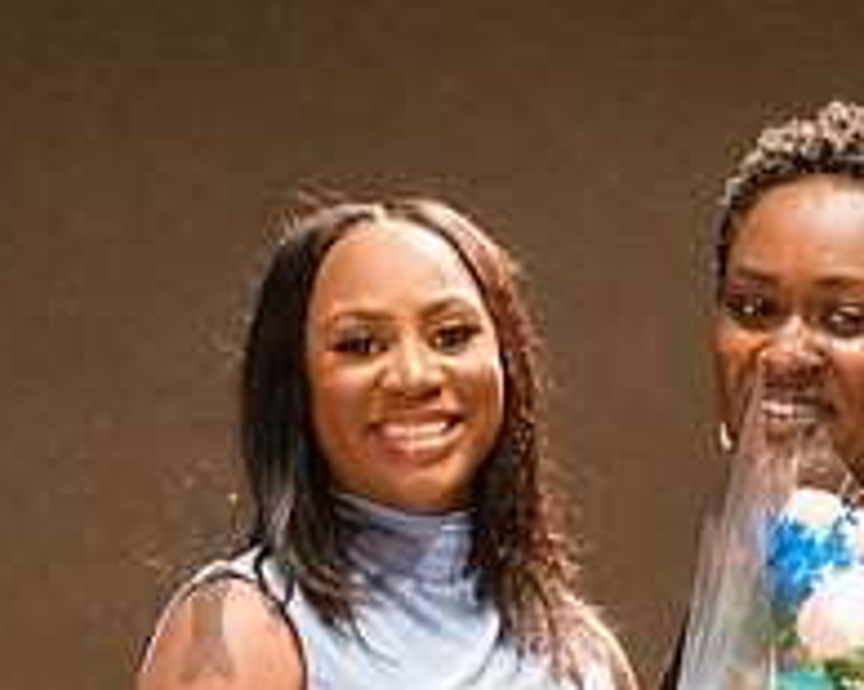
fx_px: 16408
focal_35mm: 642
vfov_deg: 2.4
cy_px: 841
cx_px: 696
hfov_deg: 3.0
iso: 5000
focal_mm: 200
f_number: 4
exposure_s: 1/200
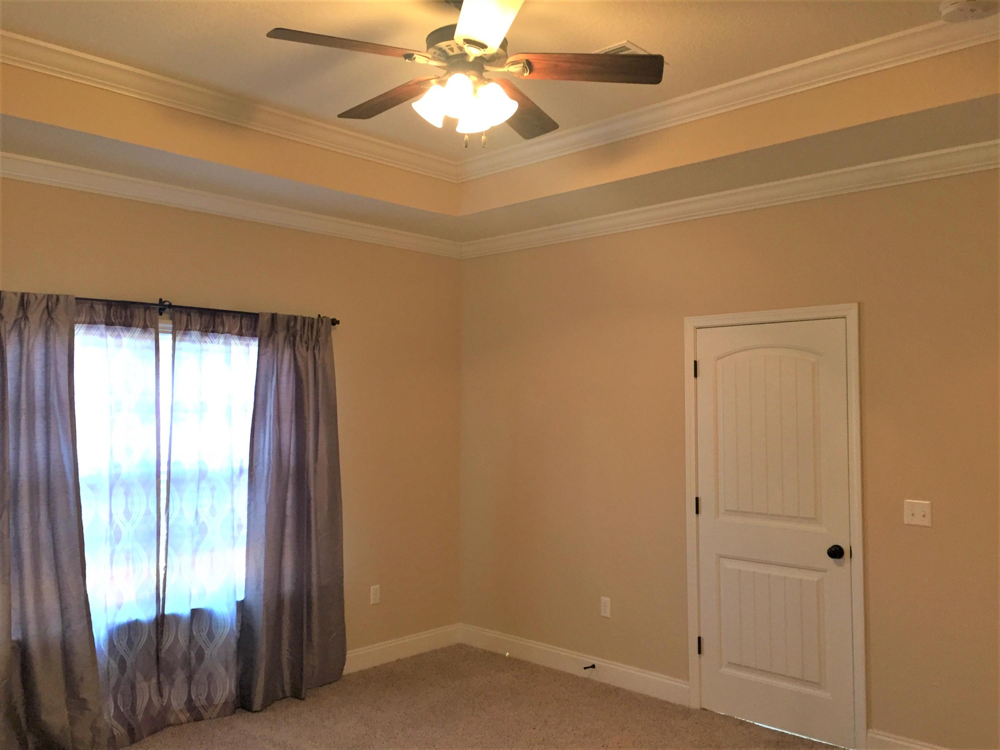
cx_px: 500
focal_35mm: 29
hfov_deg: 61.7
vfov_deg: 48.2
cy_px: 375
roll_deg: -0.1
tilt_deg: +1.5
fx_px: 838
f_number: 2.2
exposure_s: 1/30
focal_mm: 4.15
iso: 100
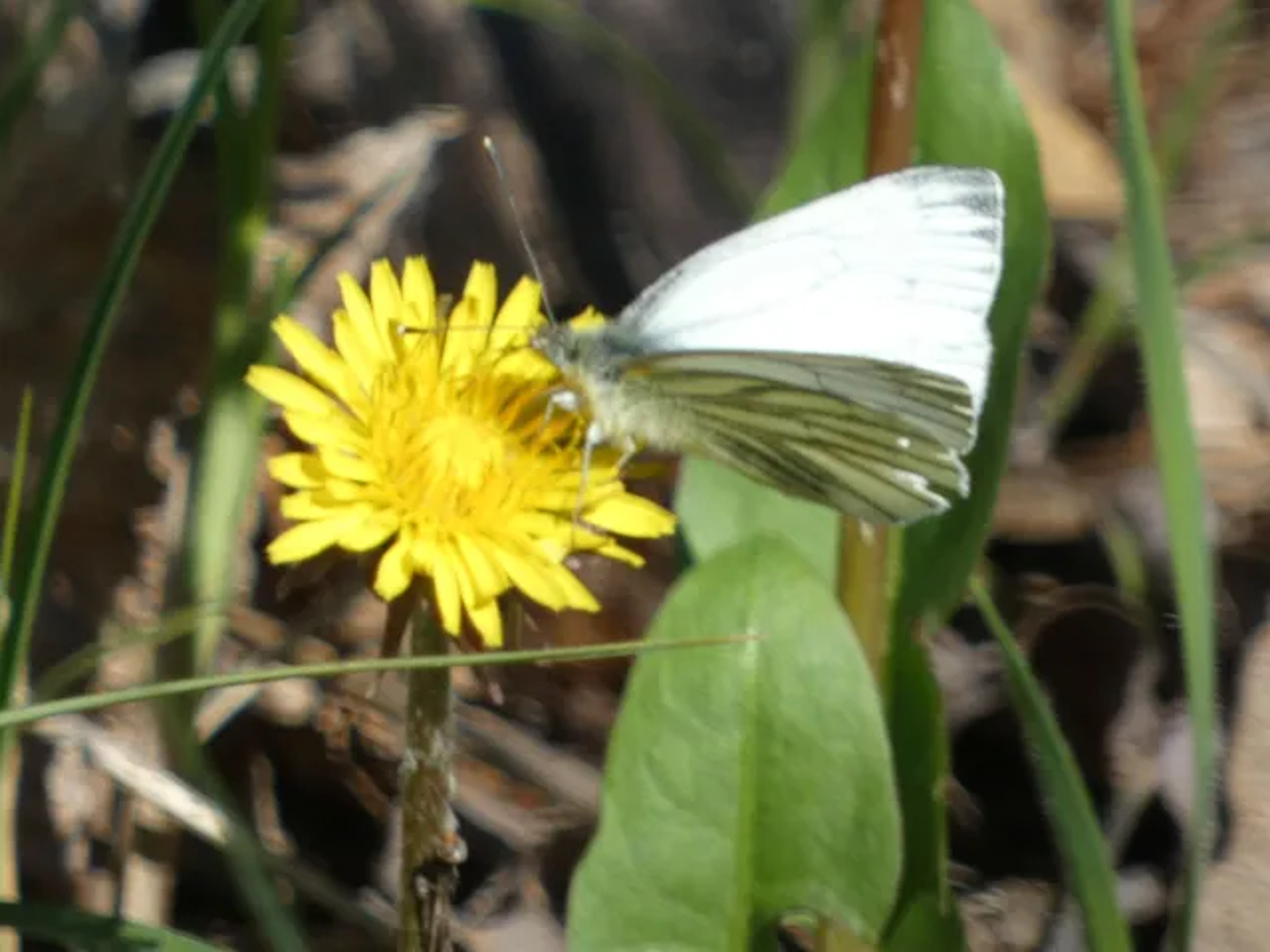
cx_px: 635
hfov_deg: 1.7
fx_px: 44026
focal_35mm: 1200
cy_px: 476
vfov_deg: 1.2
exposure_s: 1/160
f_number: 5.9
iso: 80
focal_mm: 215
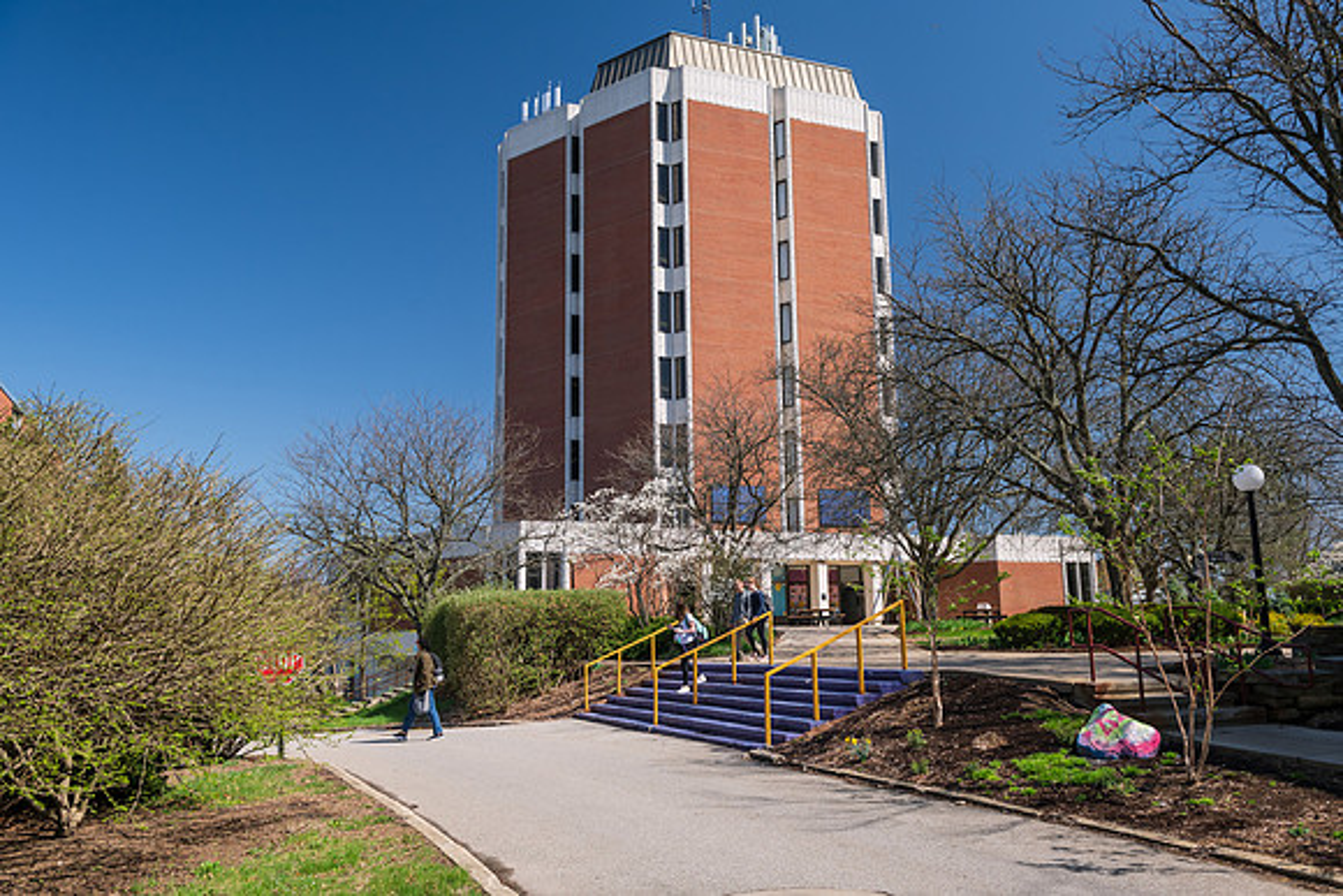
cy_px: 448
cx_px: 672
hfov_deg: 63.6
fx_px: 1082
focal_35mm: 29
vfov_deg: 45.0
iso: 320
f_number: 6.3
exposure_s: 1/320
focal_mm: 29
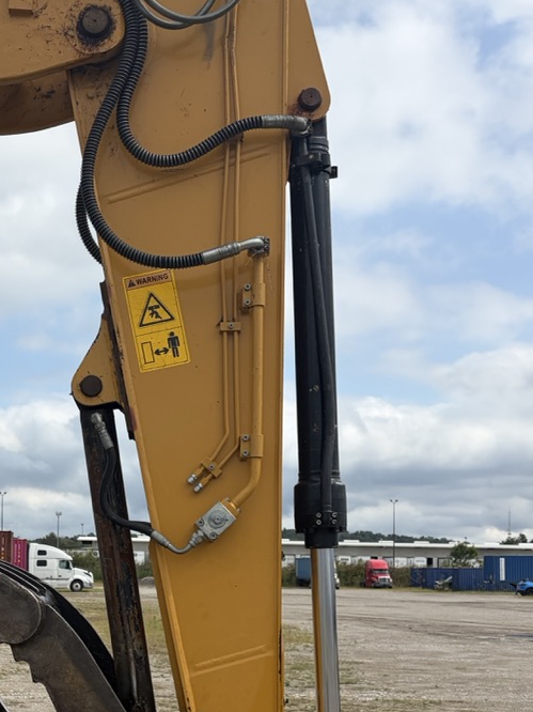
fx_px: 1027
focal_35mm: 50
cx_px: 101
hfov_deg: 28.4
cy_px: 511
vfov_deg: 37.5
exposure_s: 1/6993
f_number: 1.6
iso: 64
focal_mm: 5.96
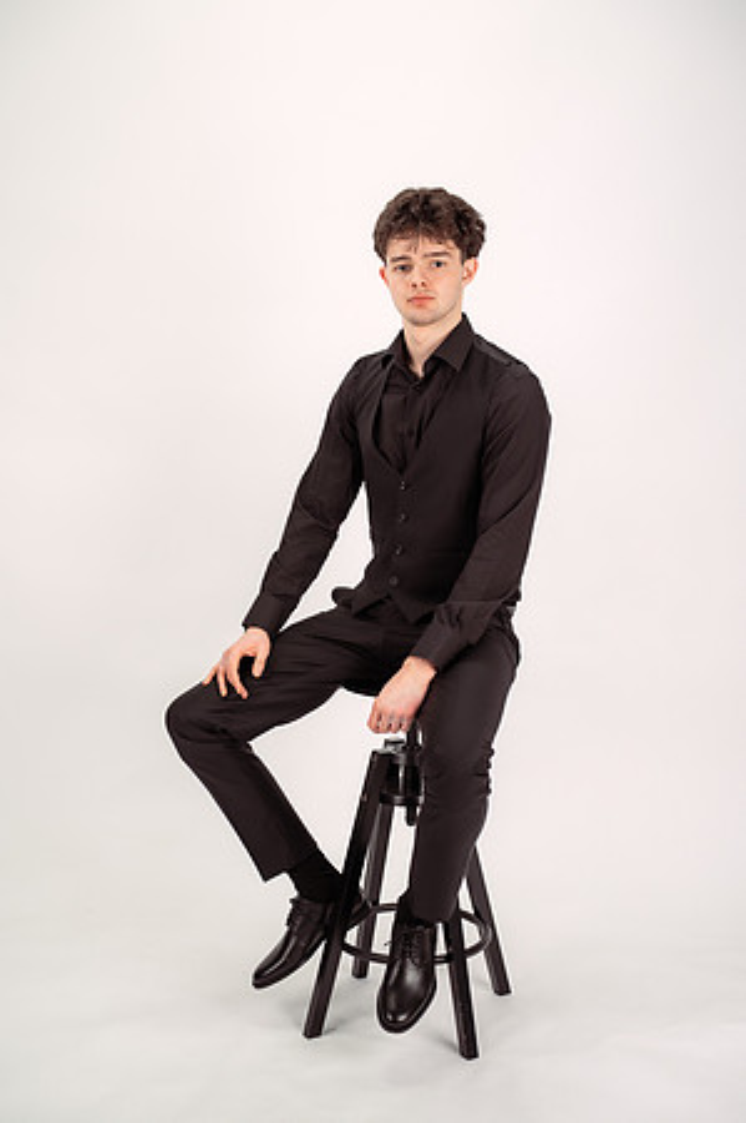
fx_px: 1464
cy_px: 562
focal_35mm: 47
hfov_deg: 28.6
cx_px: 373
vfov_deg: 42.0
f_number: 2.8
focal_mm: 47
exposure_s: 1/160
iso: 250
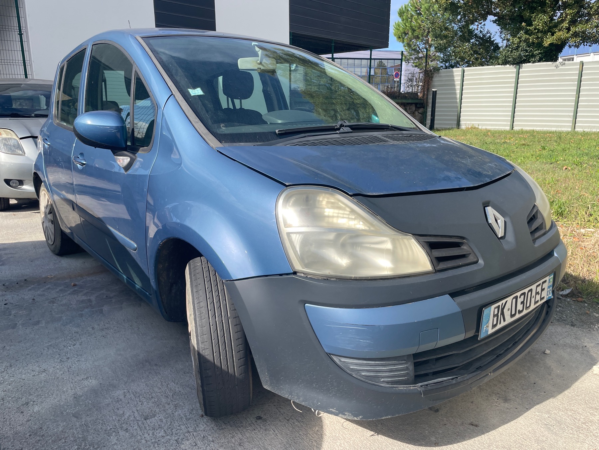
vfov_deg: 53.1
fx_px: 450
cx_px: 300
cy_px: 225
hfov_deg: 67.3
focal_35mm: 26
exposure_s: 1/2212
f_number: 1.6
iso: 32
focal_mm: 4.2
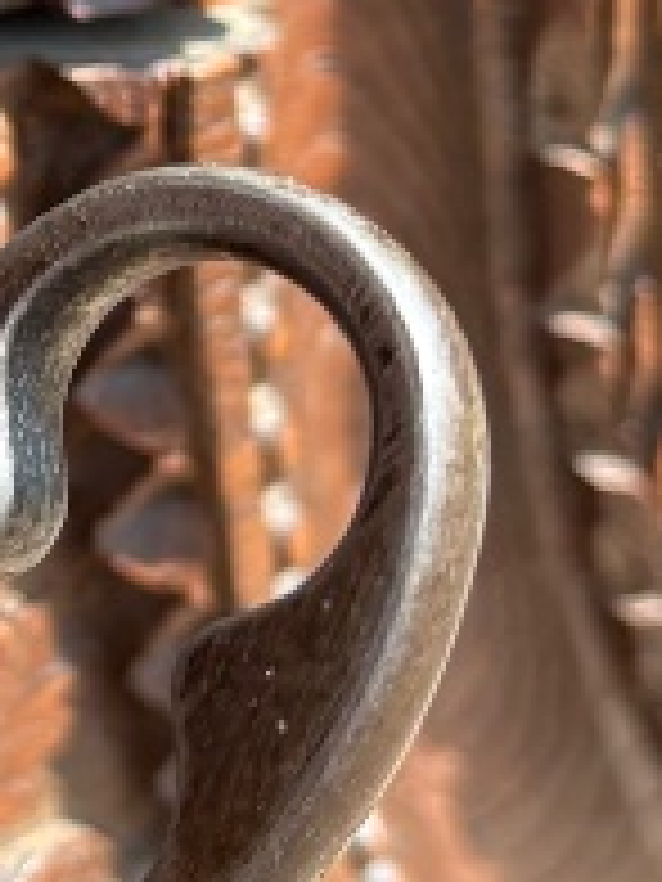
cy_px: -153
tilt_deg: -24.1
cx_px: -567
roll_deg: +0.3
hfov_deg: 8.9
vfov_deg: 12.2
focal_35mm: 159
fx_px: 4054
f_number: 1.6
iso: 50
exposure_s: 1/647
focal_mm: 5.96
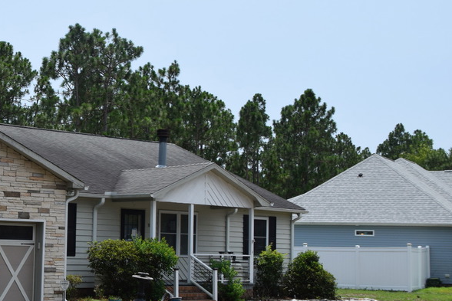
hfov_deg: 29.4
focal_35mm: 66
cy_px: 159
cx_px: 59
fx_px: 829
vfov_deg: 20.6
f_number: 10
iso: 200
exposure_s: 1/400
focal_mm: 24
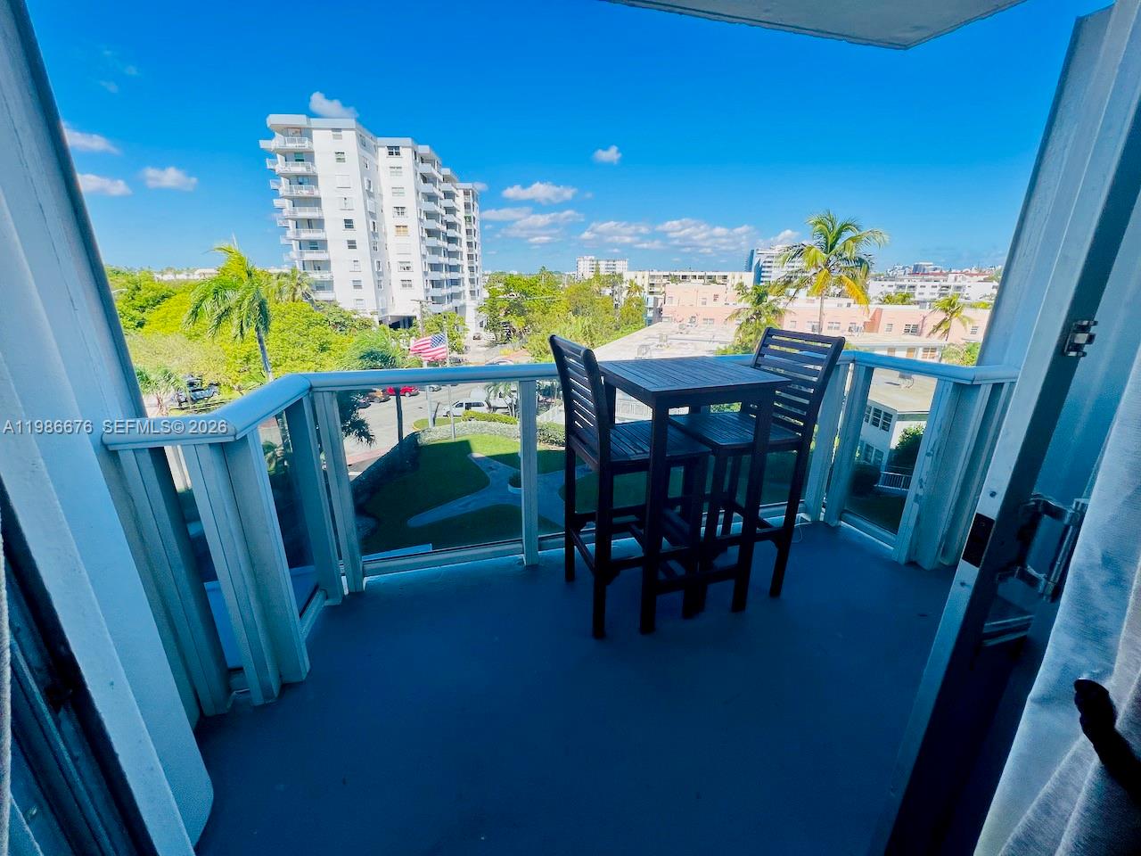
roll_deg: -0.4
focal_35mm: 13
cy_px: 428
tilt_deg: -20.0
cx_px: 570
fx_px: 429
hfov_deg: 106.2
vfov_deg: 89.9
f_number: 1.8
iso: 32
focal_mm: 1.57
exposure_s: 1/1014
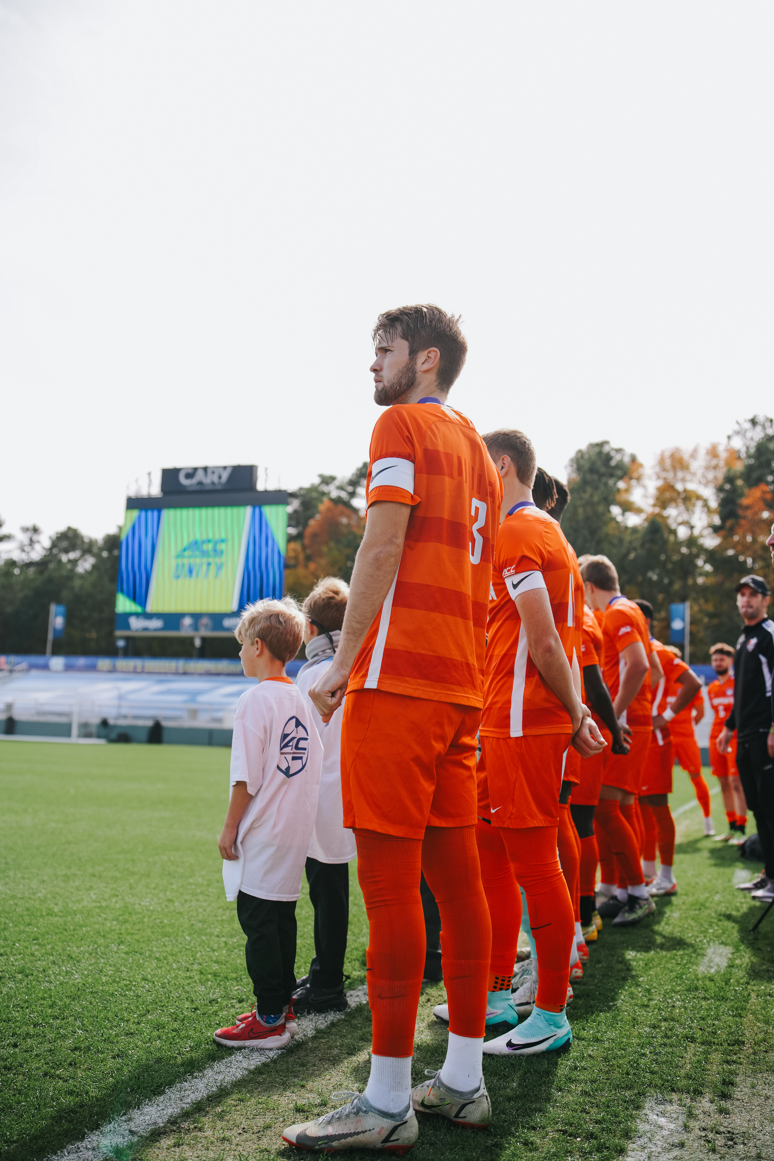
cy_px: 580
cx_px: 387
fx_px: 1129
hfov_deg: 37.9
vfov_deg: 54.4
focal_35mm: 35
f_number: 2.8
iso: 200
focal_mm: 35
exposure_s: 1/2500
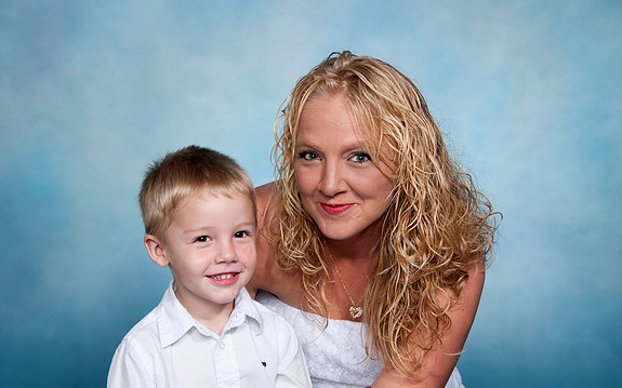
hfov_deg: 26.8
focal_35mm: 77
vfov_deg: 16.9
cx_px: 313
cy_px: 190
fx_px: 1305
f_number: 7.1
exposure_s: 1/60
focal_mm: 50
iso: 100
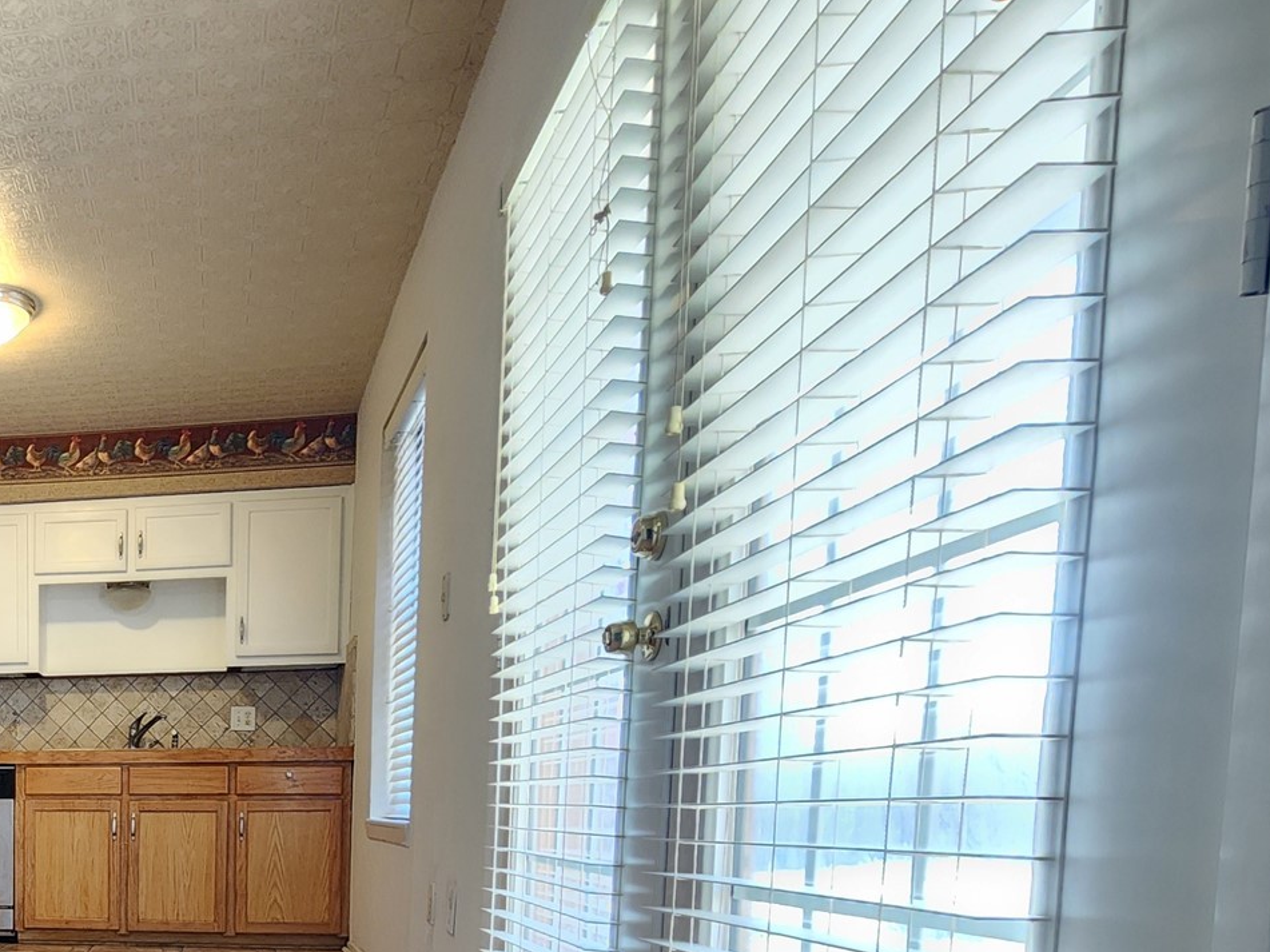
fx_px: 1027
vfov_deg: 44.3
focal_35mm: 28
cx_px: 8
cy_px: 892
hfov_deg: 51.3
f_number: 2.2
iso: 400
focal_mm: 2.2
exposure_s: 1/60
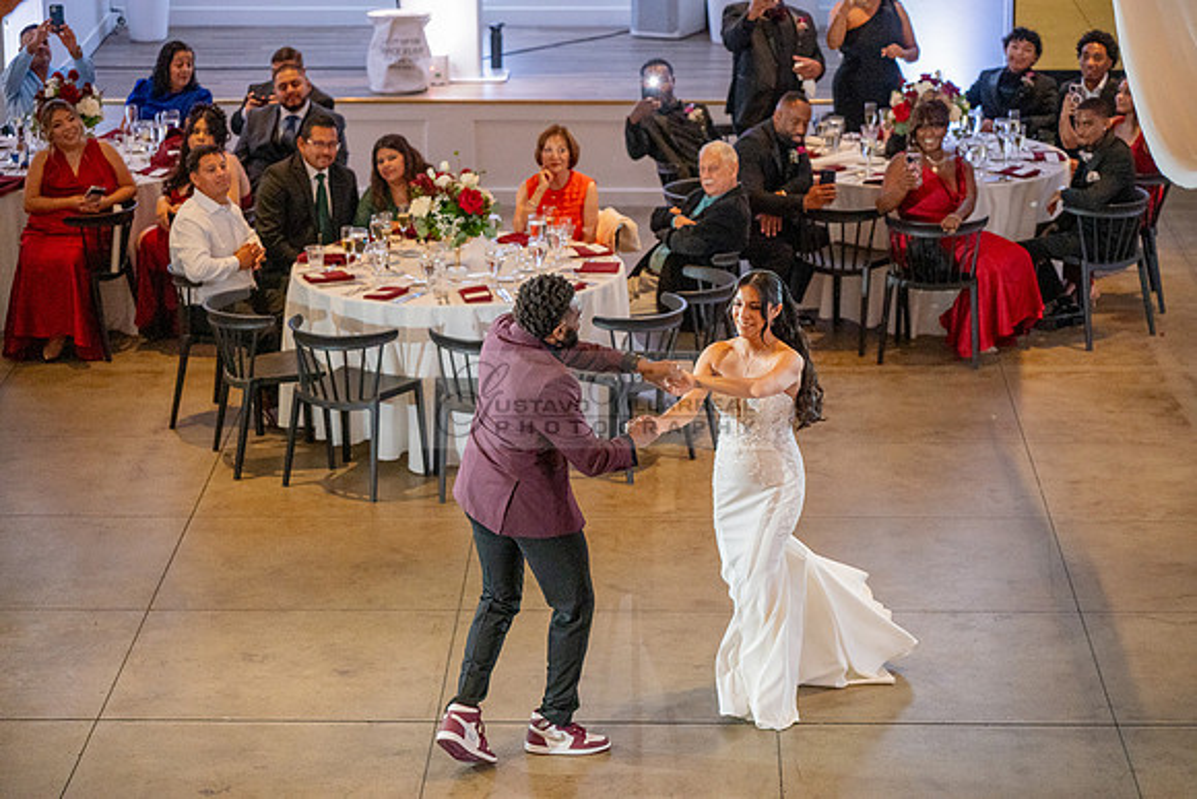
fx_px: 3292
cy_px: 400
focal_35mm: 99
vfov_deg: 13.8
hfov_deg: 20.6
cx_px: 598
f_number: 4
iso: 3200
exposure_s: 1/200
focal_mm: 99
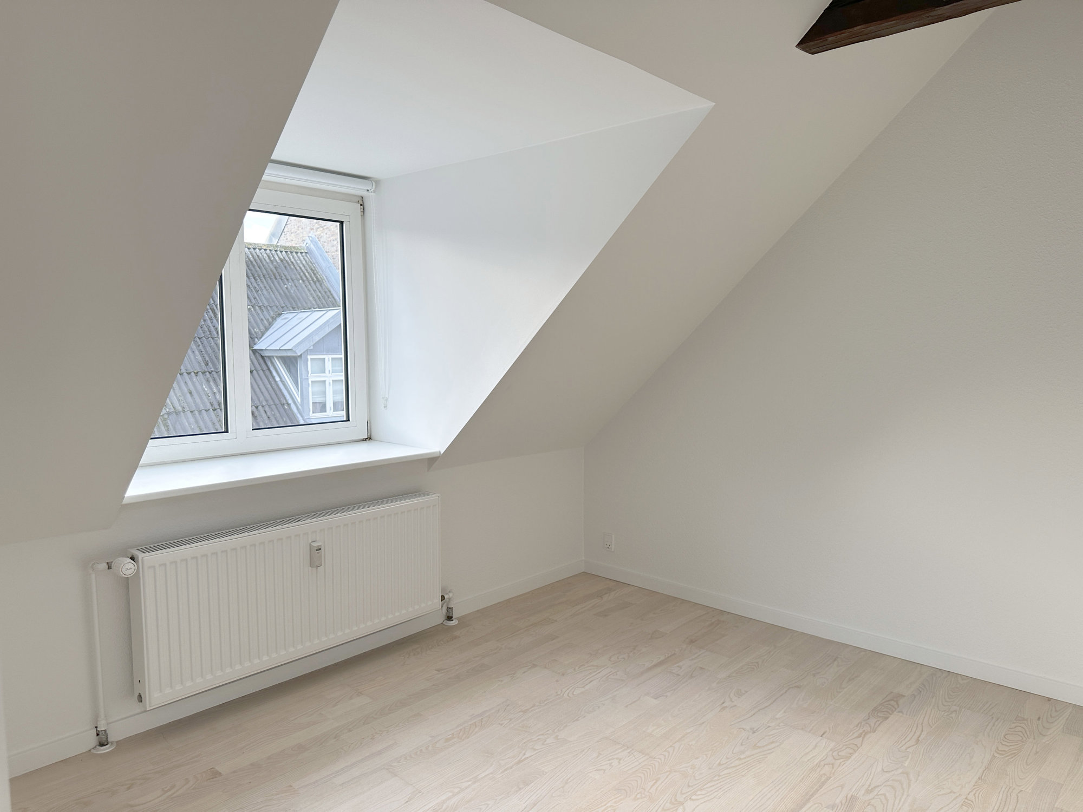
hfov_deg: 71.6
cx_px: 542
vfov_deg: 56.8
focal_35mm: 24
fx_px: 751
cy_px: 406
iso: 100
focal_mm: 6.86
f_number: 1.78
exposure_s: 1/121
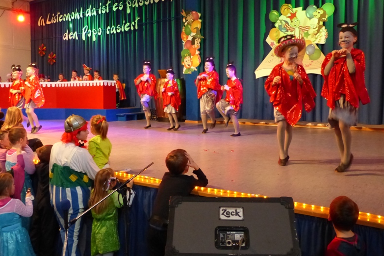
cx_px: 190
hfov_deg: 55.8
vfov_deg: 38.8
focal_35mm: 34
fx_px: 363
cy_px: 115
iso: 800
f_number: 2.8
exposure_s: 1/50
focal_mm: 5.7
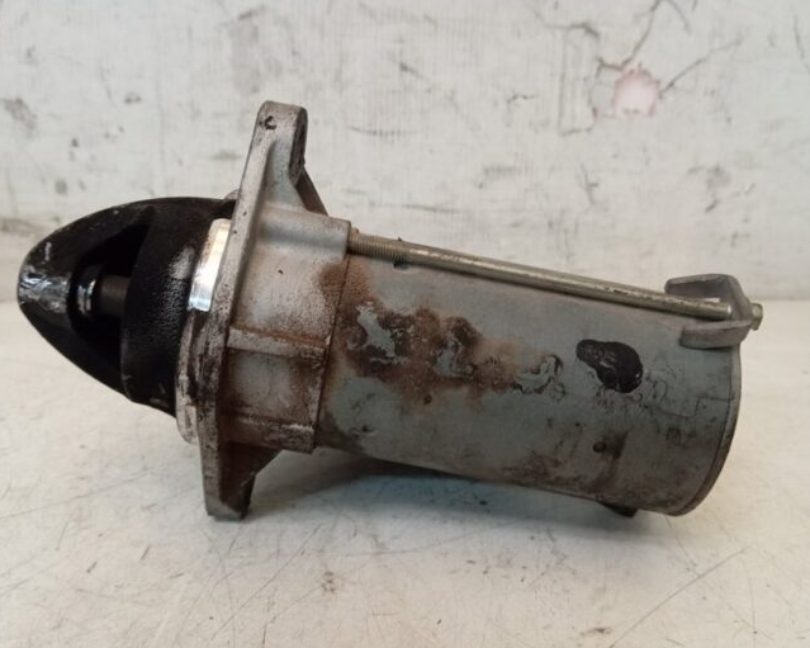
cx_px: 389
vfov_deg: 48.5
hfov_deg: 58.8
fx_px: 719
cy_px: 324
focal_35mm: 30
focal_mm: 4.22
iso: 1075
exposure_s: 1/20
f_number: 1.8
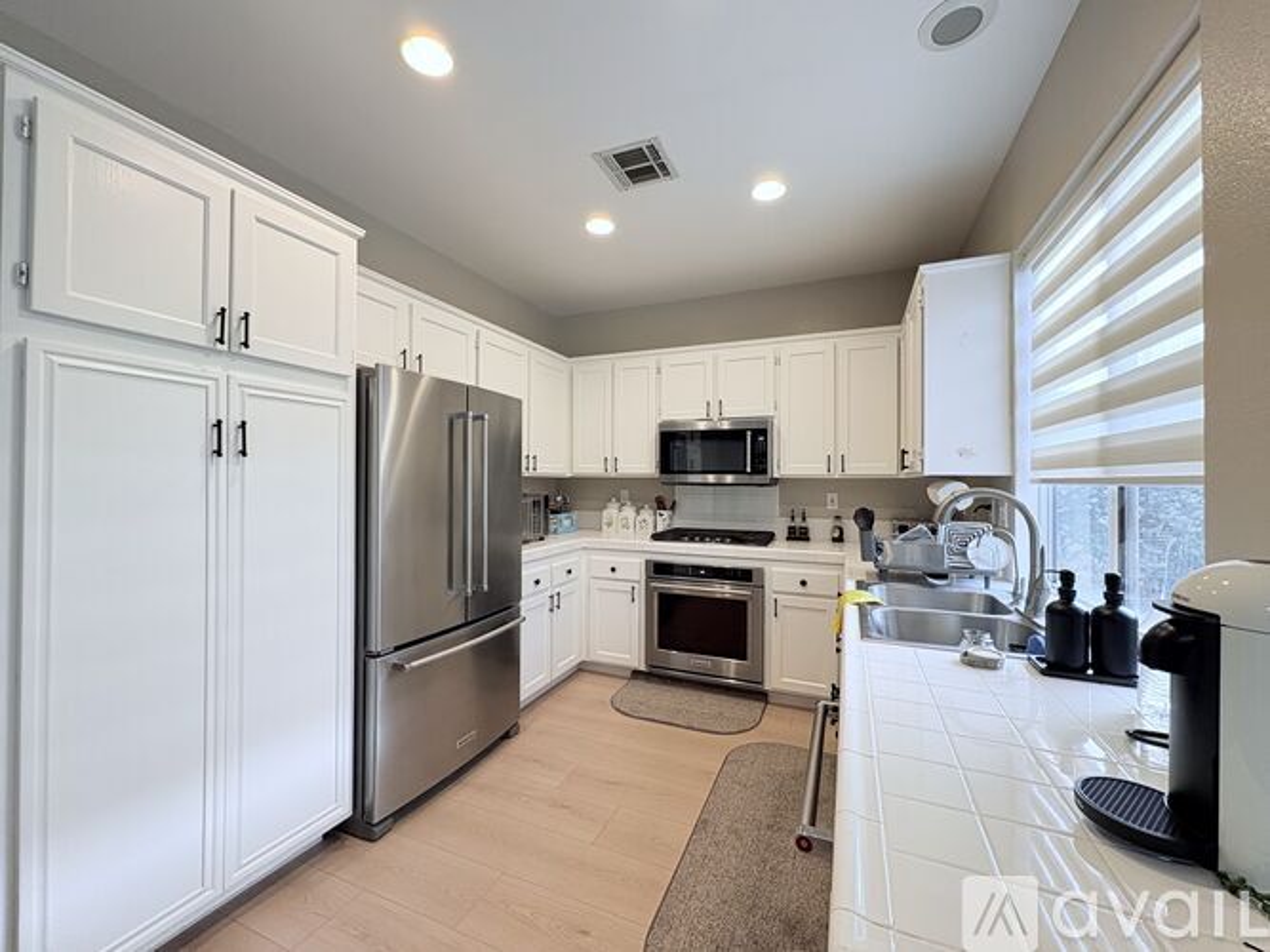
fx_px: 514
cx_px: 635
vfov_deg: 85.7
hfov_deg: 102.1
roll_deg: +0.3
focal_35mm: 14
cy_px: 476
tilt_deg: +1.0
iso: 160
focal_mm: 2.22
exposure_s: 1/60
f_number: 2.2
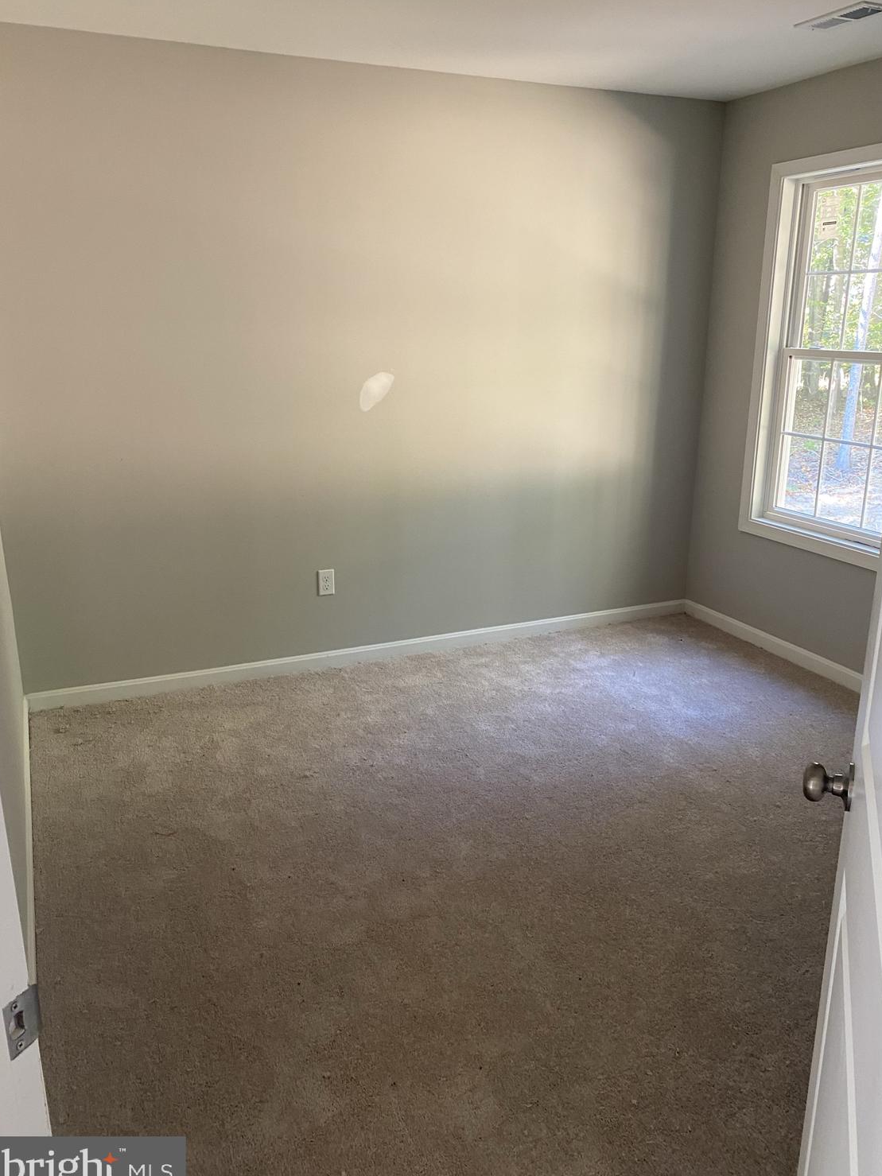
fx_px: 917
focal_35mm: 27
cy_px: 591
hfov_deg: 51.3
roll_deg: -0.1
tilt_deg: -17.0
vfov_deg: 65.3
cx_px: 445
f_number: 1.8
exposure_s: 1/60
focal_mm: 4.25
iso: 160
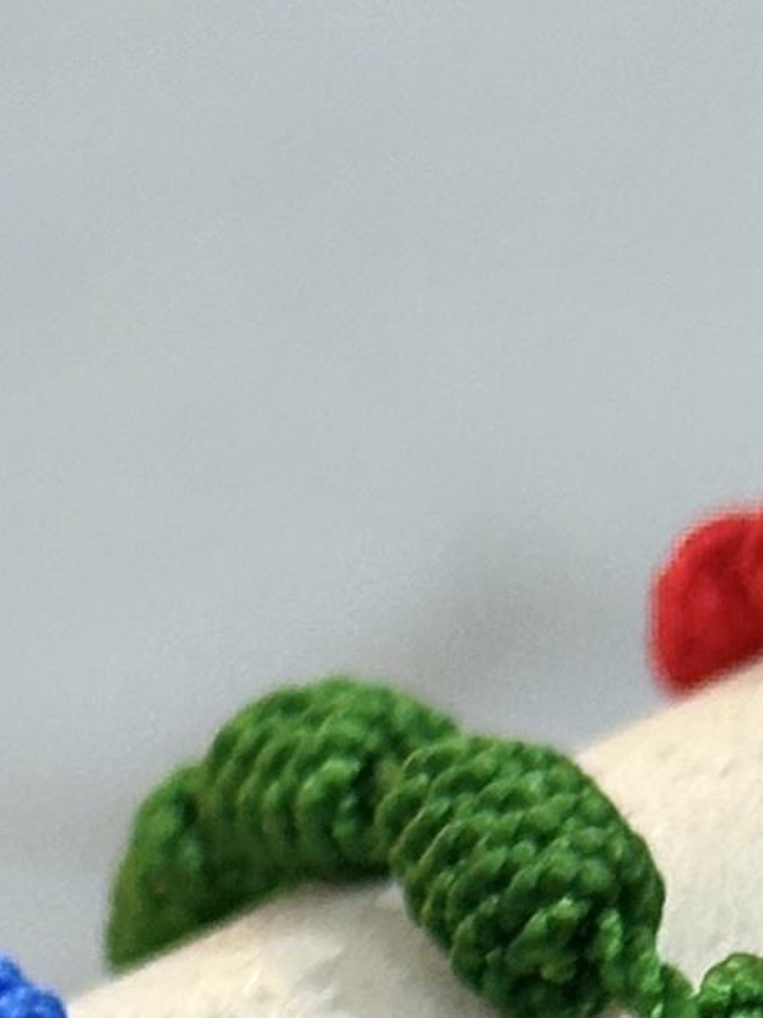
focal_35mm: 321
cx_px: 346
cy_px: 2149
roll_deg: +2.7
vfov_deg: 6.0
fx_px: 9437
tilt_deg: -17.5
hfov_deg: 4.6
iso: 125
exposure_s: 1/60
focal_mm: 6.86
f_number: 1.78
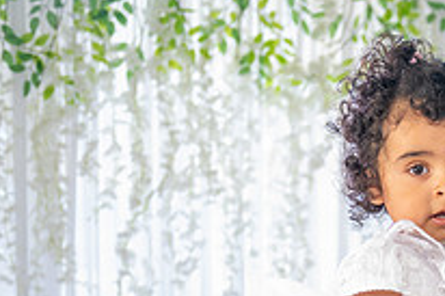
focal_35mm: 124
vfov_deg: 10.8
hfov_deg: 15.9
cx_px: 536
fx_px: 1532
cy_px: 388
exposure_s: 1/200
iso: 800
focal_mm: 44
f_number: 3.5
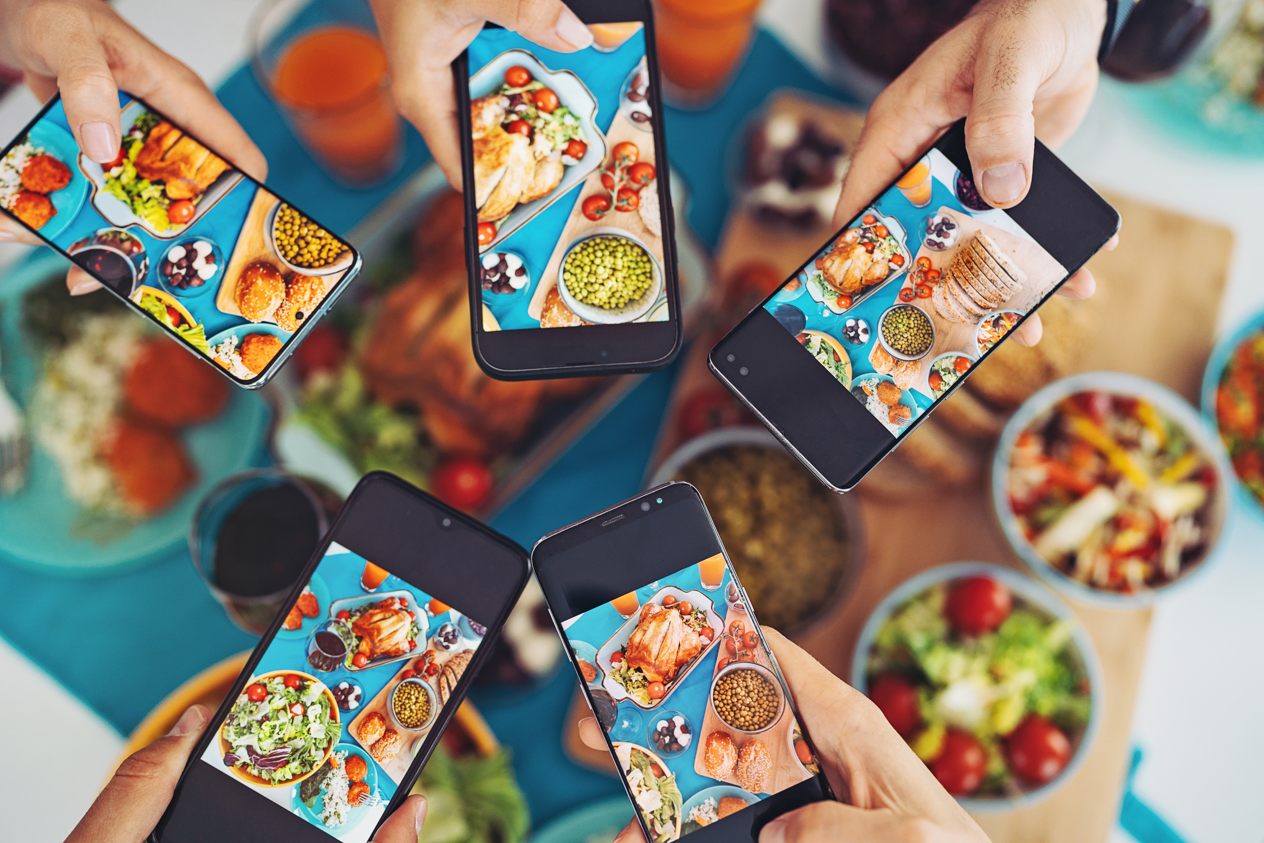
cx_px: 632
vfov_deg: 37.9
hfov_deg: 54.4
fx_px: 1229
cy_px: 422
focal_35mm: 35
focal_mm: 35
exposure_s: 1/400
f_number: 1.8
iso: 320
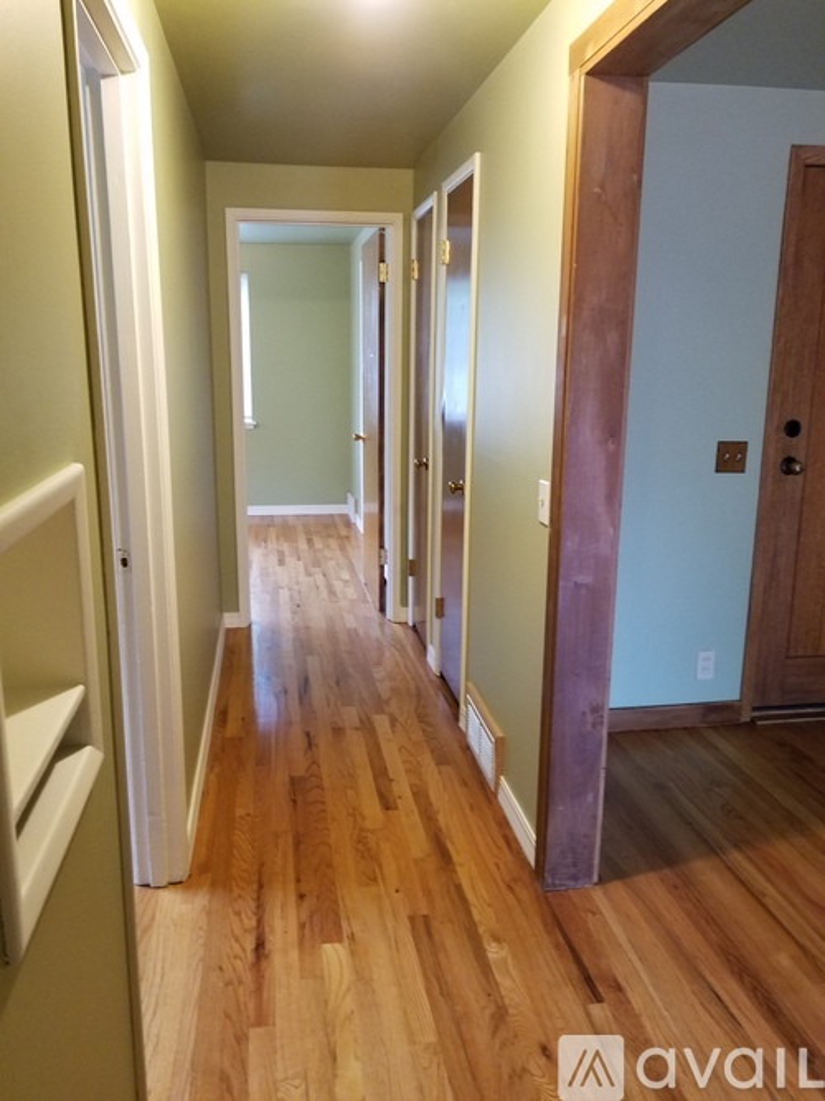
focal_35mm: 26
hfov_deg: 53.0
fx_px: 826
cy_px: 550
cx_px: 412
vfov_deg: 67.3
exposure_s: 1/17
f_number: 1.7
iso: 250
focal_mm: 4.2
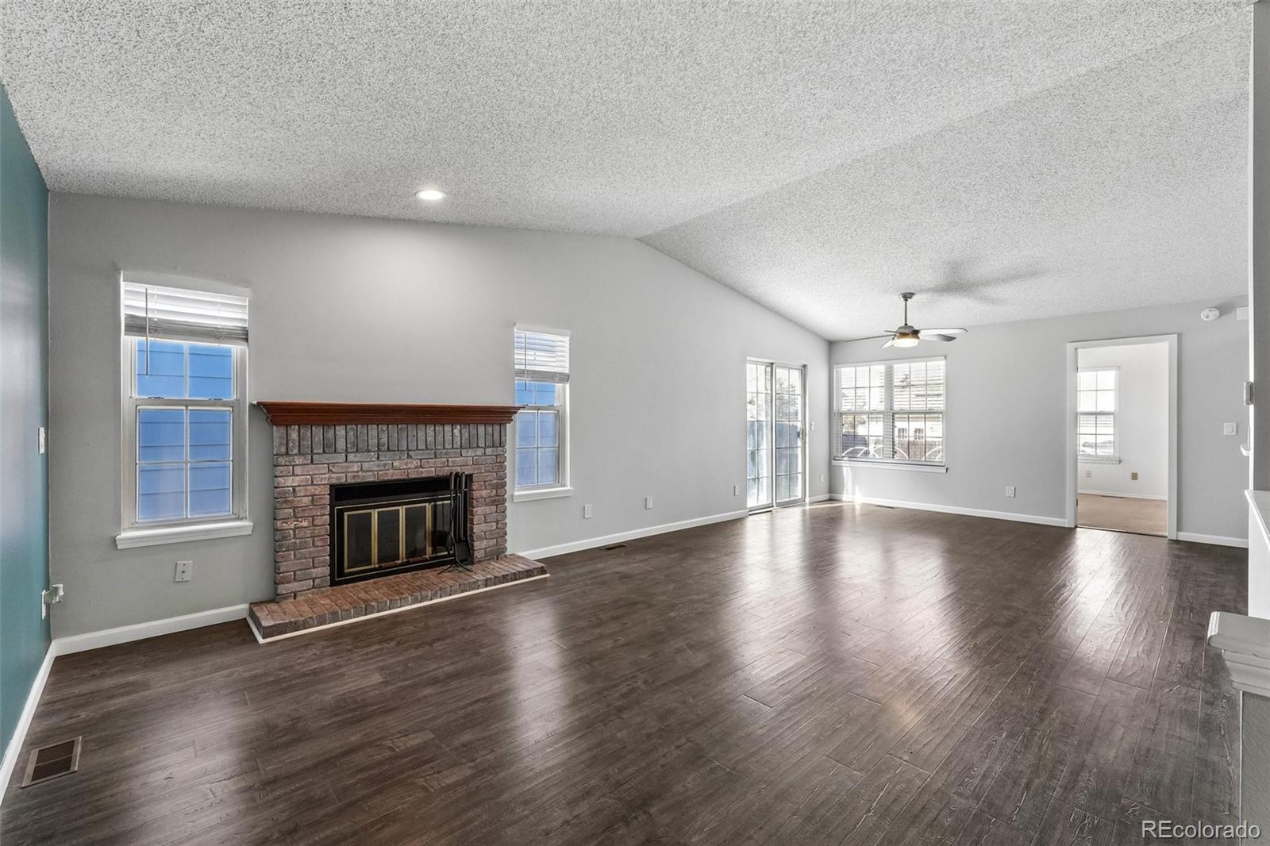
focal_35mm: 15
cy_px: 423
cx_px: 635
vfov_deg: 77.3
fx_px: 529
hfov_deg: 100.4
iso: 640
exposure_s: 1/30
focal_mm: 10
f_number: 9
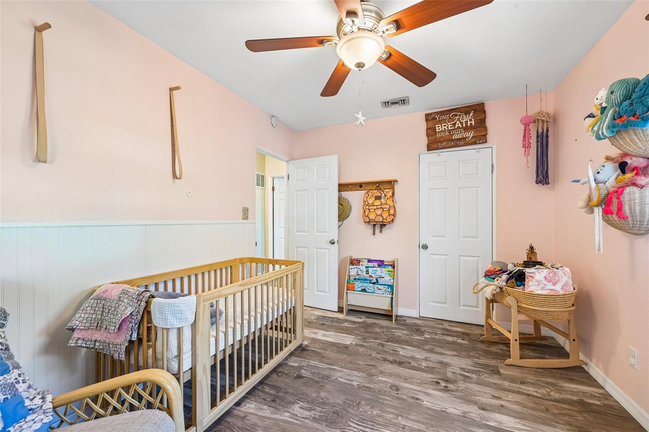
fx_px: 252
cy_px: 216
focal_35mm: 14
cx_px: 324
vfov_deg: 81.2
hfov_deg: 104.3
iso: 400
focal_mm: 14
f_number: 8
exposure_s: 1/6
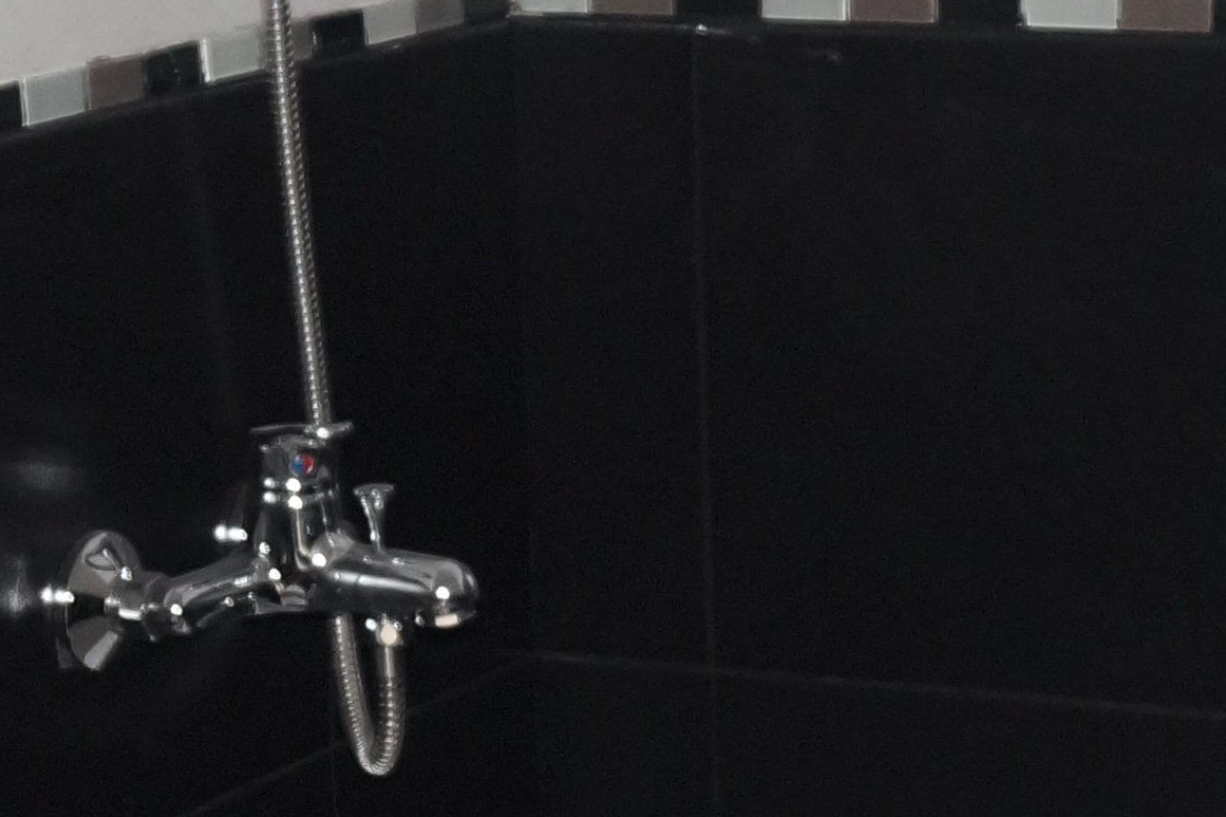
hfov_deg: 14.5
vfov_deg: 9.7
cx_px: 875
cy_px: 422
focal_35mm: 141
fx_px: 4800
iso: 800
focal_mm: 20
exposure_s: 1/60
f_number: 4
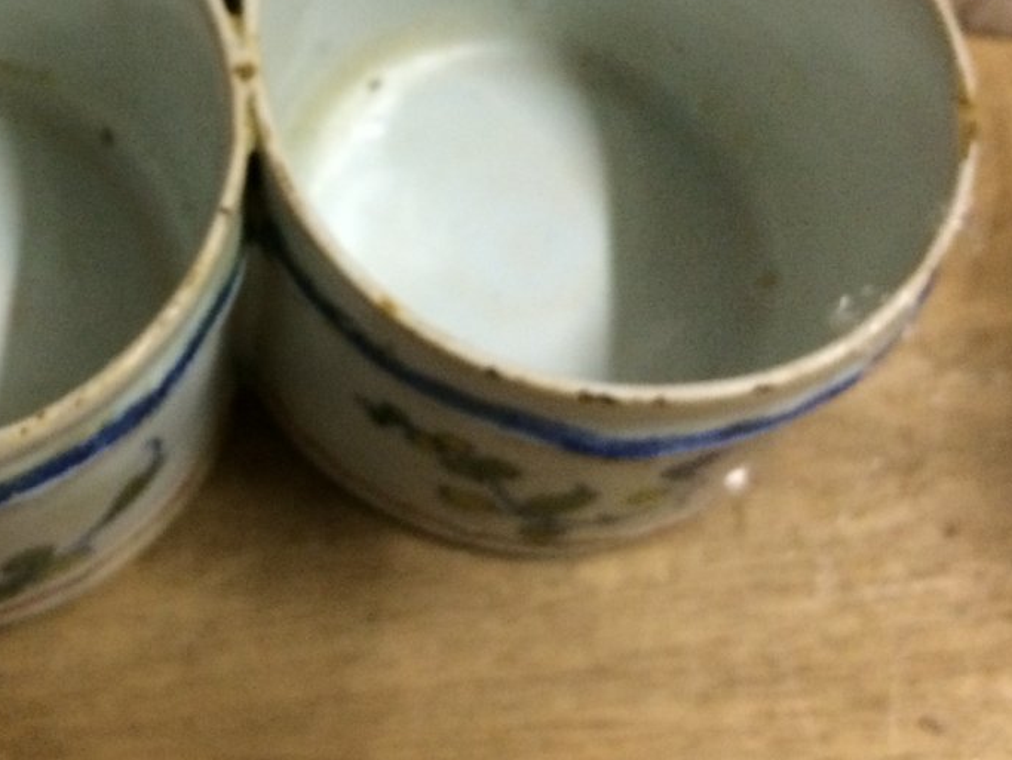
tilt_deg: -60.7
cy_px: 169
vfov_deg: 28.1
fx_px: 1492
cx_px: 234
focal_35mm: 51
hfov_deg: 36.5
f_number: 2.2
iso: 320
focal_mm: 4.15
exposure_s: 1/25
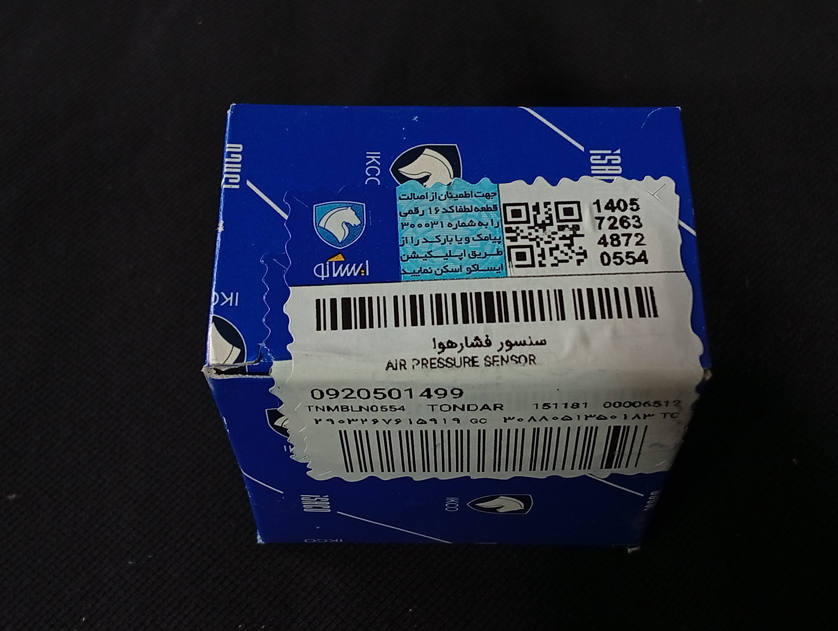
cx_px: 419
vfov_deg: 28.1
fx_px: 1261
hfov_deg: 36.8
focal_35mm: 52
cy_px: 316
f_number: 1.8
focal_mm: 3.96
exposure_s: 1/33.3
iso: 285
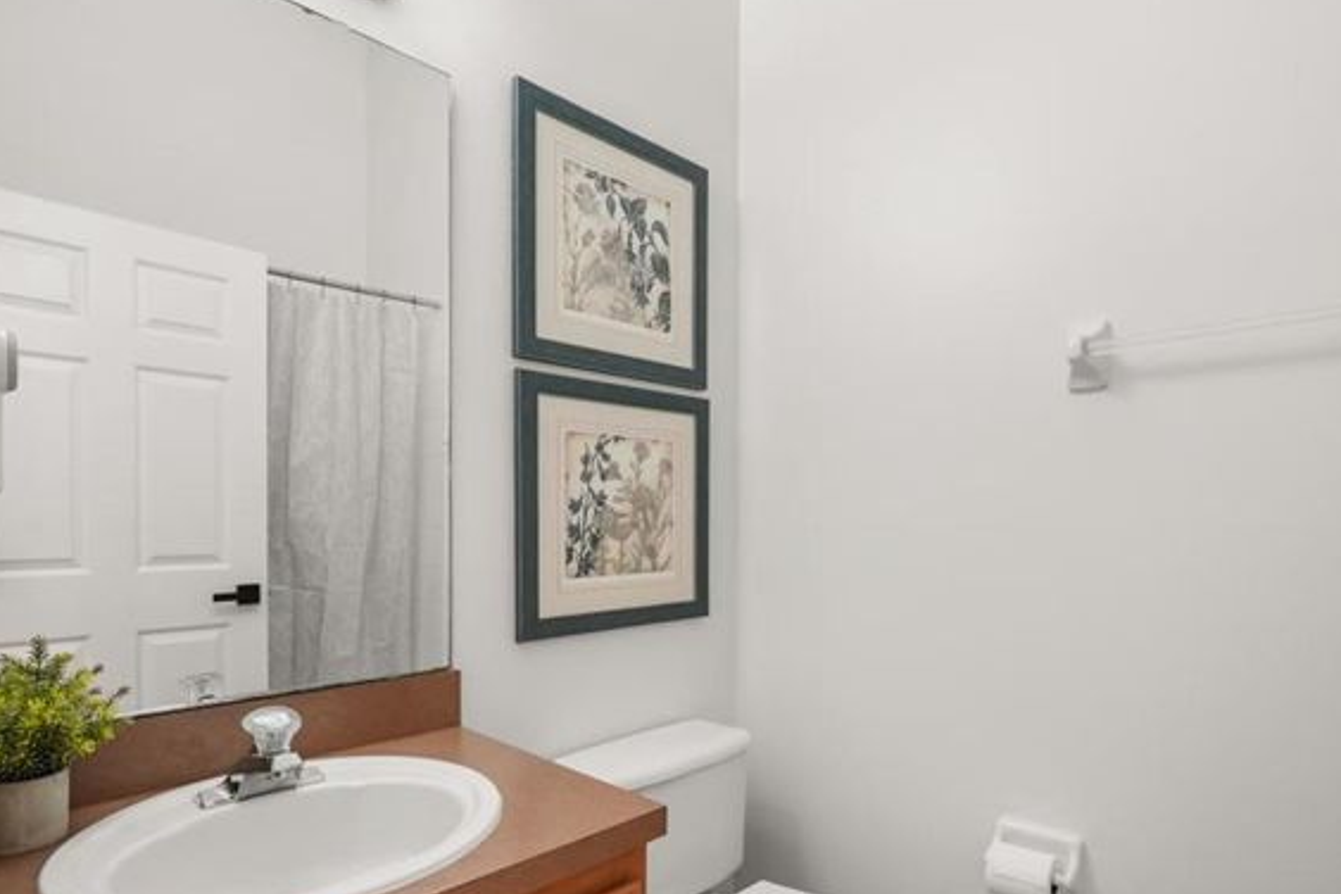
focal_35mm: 20
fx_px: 745
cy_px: 525
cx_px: 710
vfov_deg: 61.5
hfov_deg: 83.9
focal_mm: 16
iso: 1600
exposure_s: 1/30
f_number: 7.1
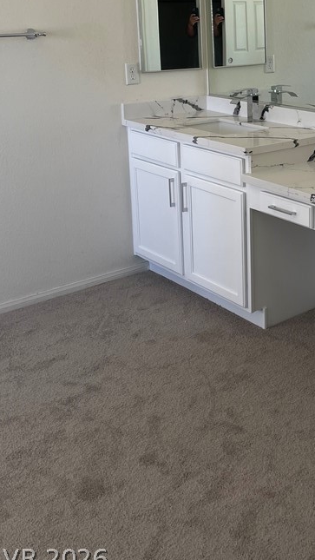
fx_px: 668
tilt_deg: -10.4
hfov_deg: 25.2
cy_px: 134
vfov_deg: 43.8
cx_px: 316
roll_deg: +0.4
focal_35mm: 45
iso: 32
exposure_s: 1/121
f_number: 1.6
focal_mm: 4.2
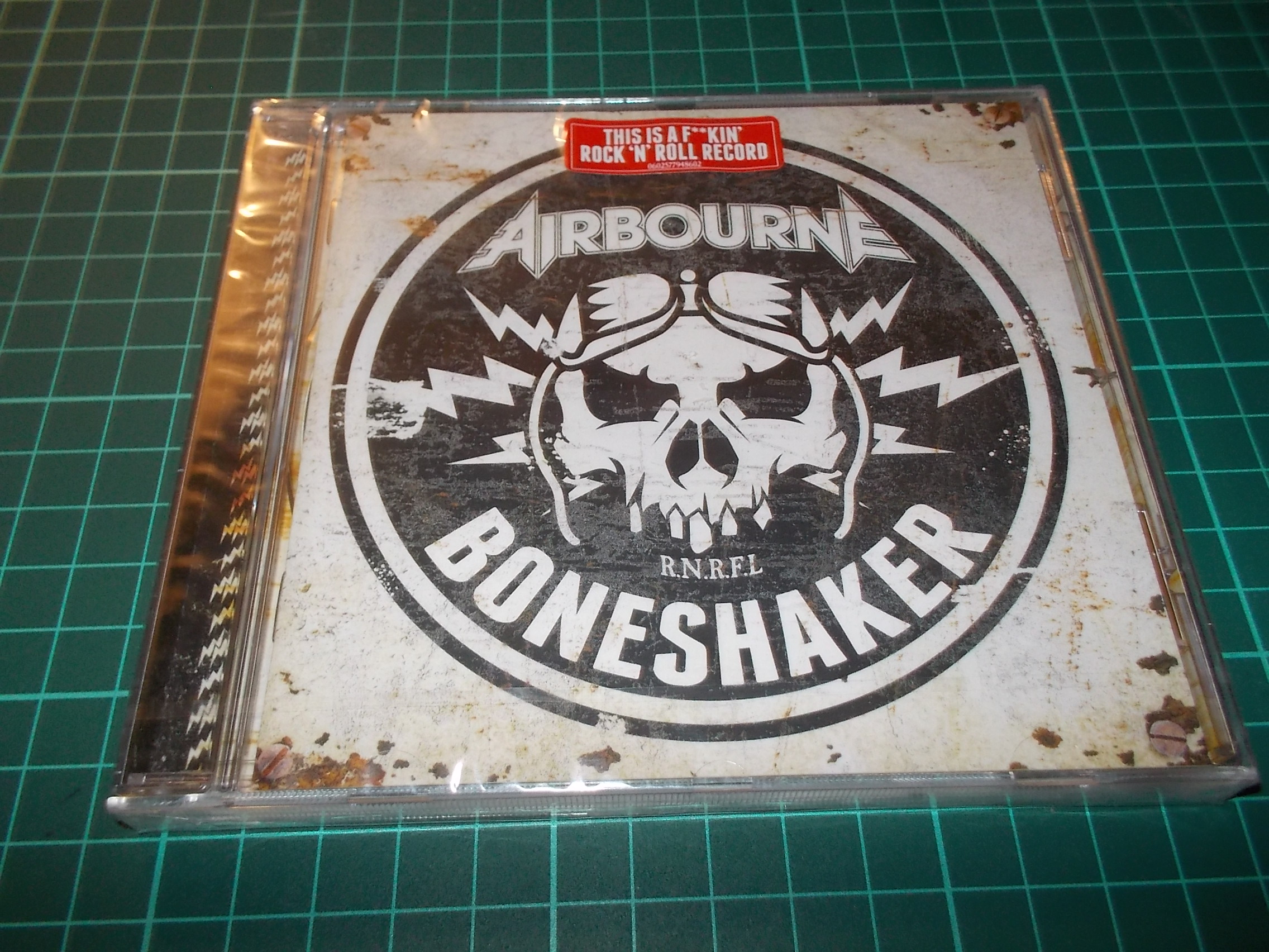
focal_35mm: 29
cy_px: 476
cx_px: 634
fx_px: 1063
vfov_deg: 48.2
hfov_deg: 61.7
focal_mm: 4.1
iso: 200
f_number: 3.3
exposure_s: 1/30
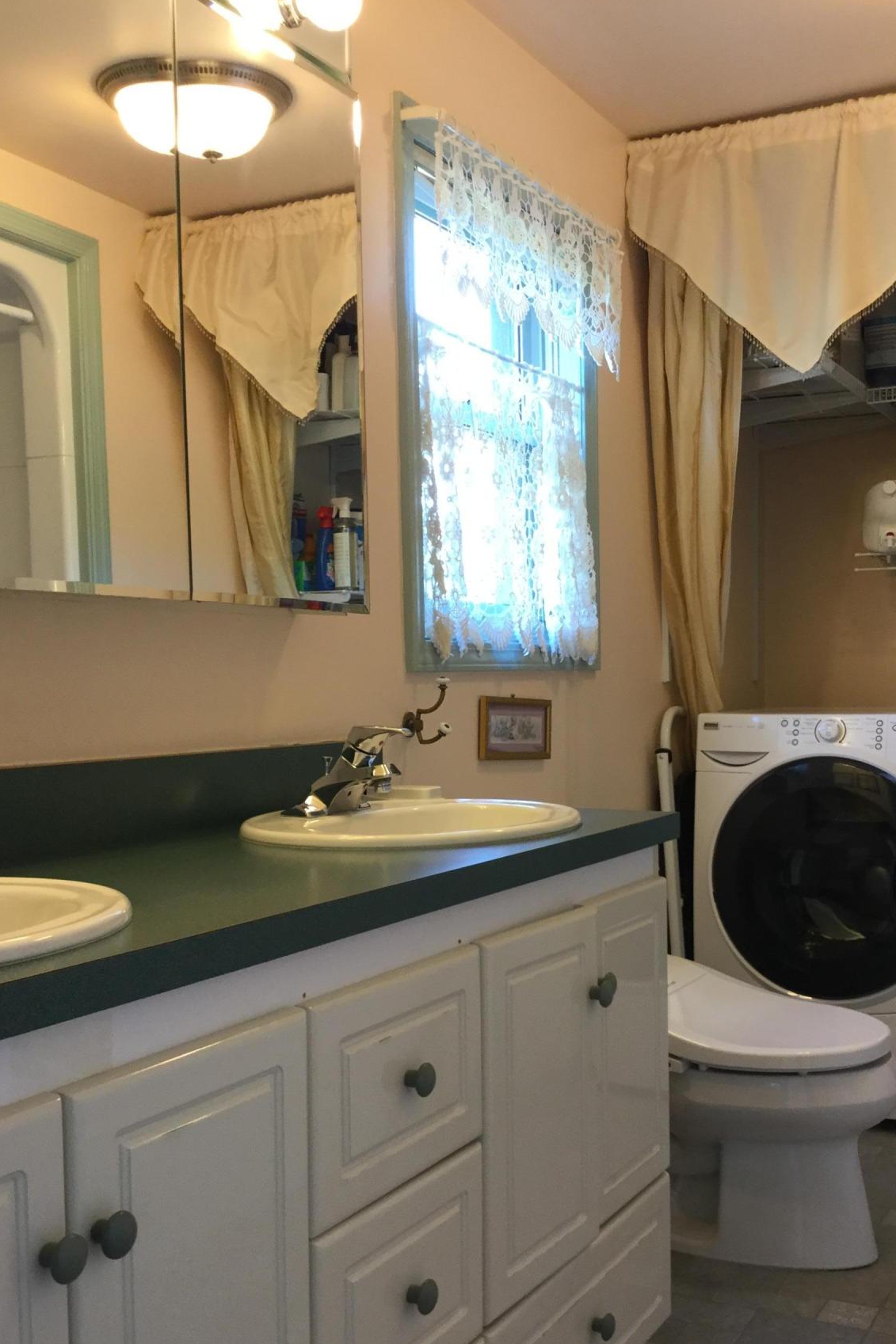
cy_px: 785
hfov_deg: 34.9
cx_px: 546
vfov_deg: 50.5
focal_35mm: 38
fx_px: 1419
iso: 50
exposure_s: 1/30
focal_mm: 3.3
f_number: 2.4
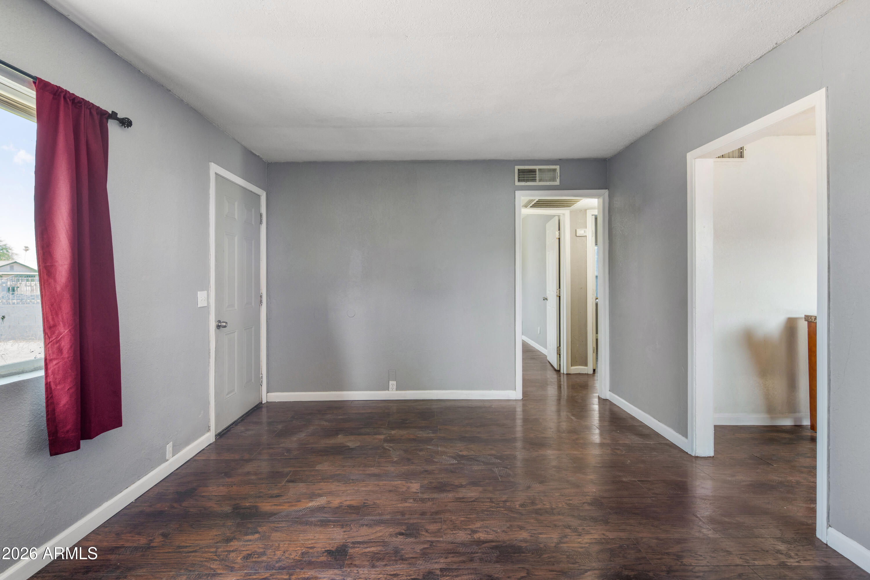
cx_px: 435
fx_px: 411
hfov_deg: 93.3
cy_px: 290
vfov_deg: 70.4
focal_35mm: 17
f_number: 8
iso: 400
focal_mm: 17
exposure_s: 1/5
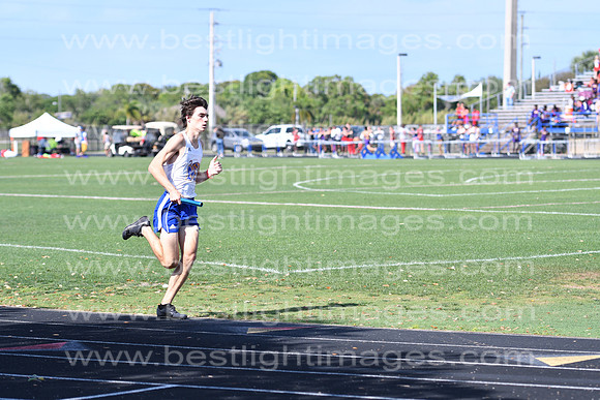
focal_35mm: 142
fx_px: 2375
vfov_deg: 9.6
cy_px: 200
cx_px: 300
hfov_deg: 14.4
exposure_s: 1/2000
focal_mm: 95
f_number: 4
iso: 200
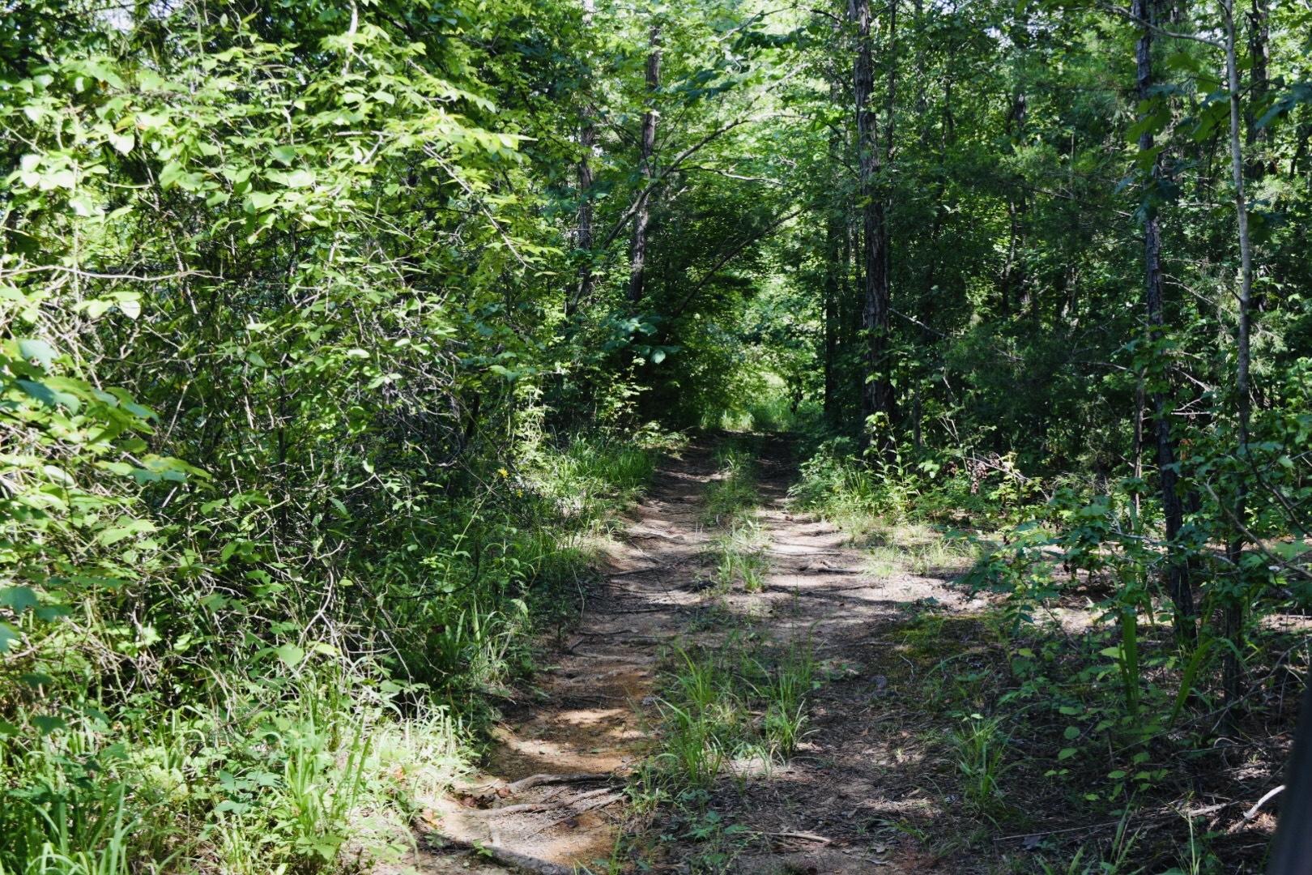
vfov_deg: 33.0
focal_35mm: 40
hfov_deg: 47.9
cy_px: 438
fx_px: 1476
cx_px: 656
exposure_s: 1/200
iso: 400
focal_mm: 27
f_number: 7.1
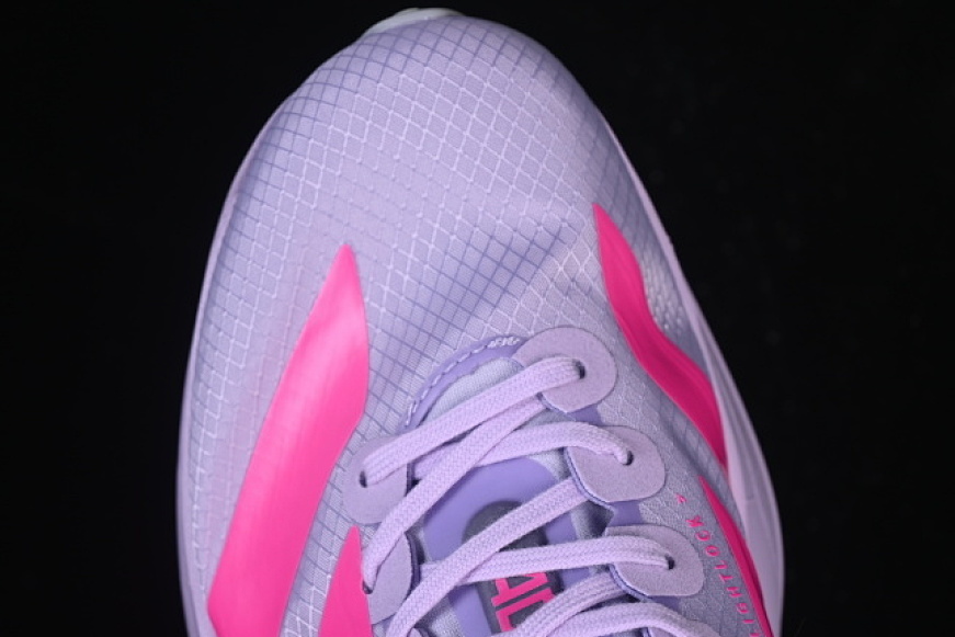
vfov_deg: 14.7
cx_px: 496
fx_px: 2467
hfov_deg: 21.9
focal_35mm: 93
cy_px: 368
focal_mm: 50
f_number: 7.1
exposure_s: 1/80
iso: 160
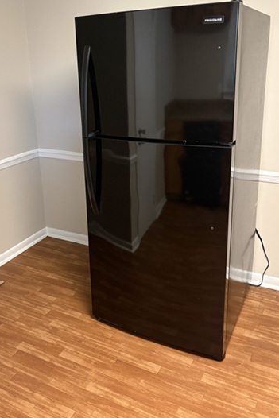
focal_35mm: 33
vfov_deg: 56.7
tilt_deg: -14.9
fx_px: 383
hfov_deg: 39.9
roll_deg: +3.3
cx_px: 124
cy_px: 165
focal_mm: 5.96
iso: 500
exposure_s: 1/60
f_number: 1.6
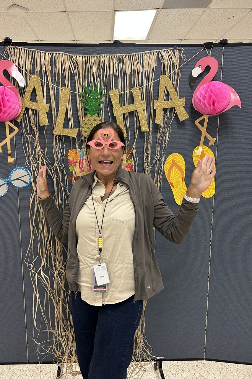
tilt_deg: -7.6
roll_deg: +0.5
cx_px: 106
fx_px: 294
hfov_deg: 46.2
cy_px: 195
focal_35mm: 28
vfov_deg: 65.5
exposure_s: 1/60
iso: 160
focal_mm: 5.7
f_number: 1.5
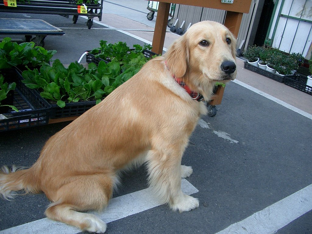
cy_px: 117
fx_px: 315
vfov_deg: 40.7
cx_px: 156
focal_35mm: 35
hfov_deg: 52.6
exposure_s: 1/60
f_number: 2.6
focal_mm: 5.8
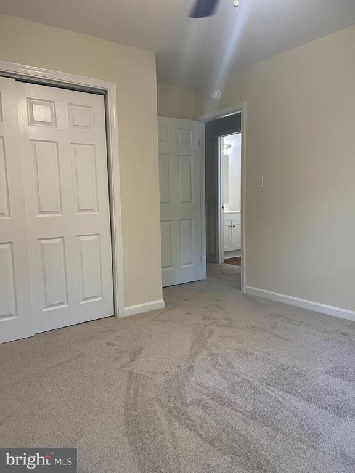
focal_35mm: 25
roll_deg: +2.2
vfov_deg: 69.4
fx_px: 342
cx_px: 178
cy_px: 236
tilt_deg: -4.8
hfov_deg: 54.9
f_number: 1.6
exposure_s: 1/60
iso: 125
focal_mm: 5.1
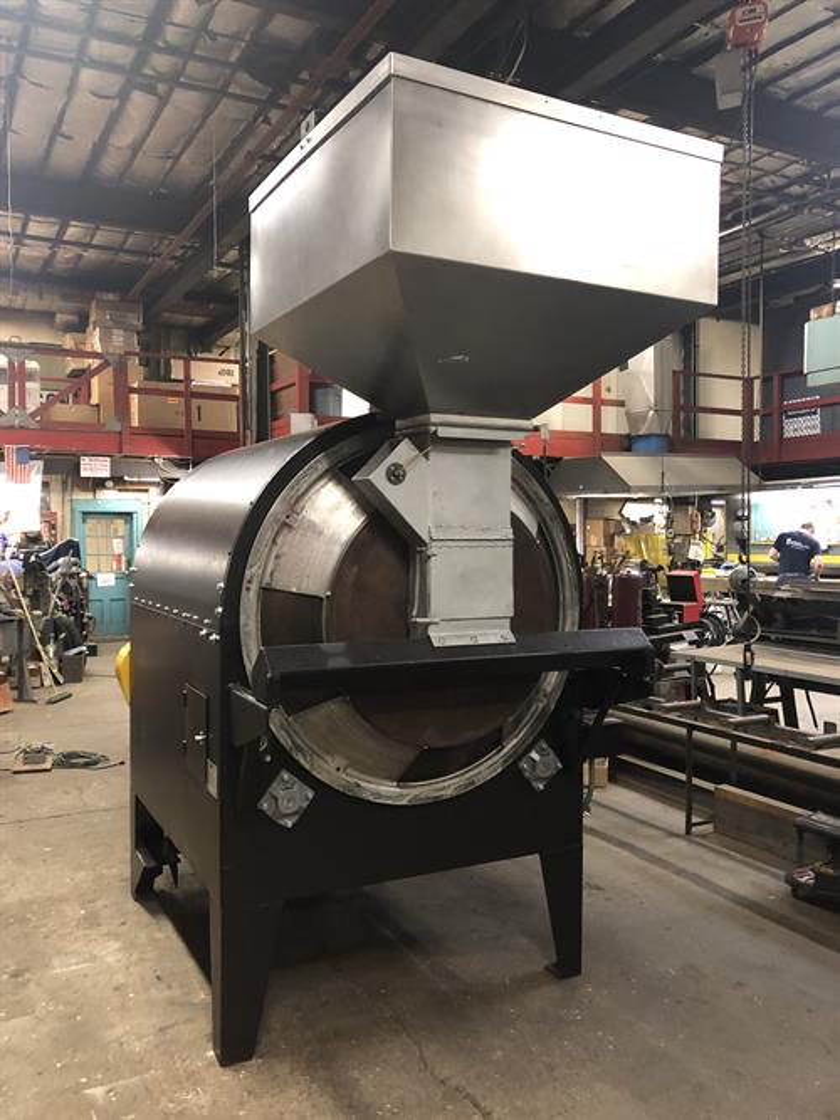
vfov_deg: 63.5
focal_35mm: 28
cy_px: 560
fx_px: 906
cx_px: 420
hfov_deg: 49.7
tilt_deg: -1.4
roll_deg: -0.7
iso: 100
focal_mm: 4
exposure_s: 1/7
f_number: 1.8
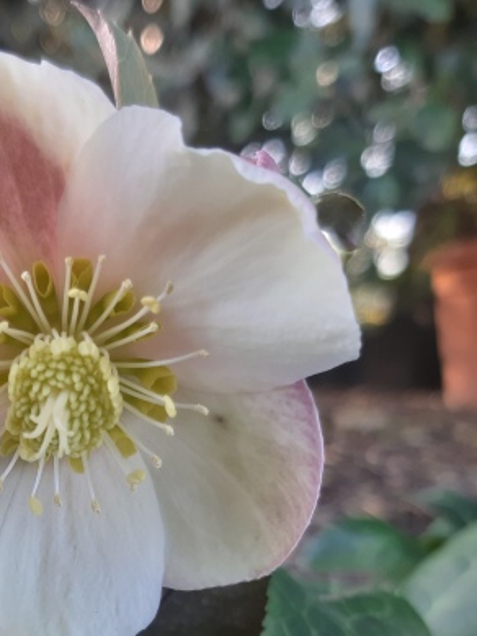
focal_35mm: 52
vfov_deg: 36.1
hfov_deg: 27.5
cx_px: 96
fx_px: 955
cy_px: 463
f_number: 1.7
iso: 64
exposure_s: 1/50
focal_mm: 3.93
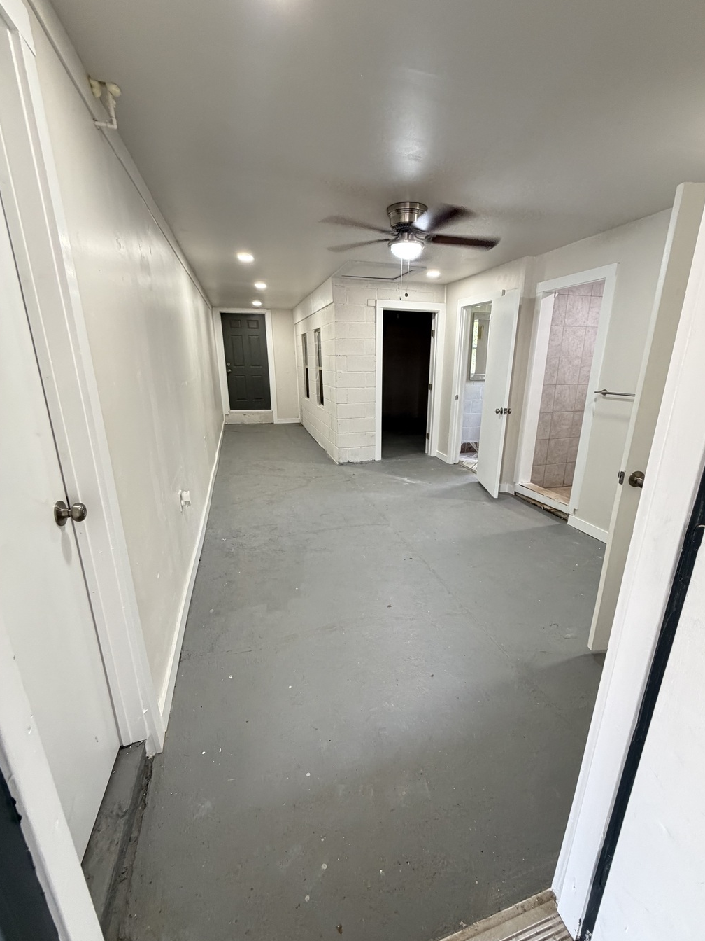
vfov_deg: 98.1
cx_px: 374
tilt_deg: -17.1
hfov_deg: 81.7
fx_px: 407
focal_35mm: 15
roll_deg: +0.0
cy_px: 488
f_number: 2.2
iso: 250
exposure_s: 1/60
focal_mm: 2.22
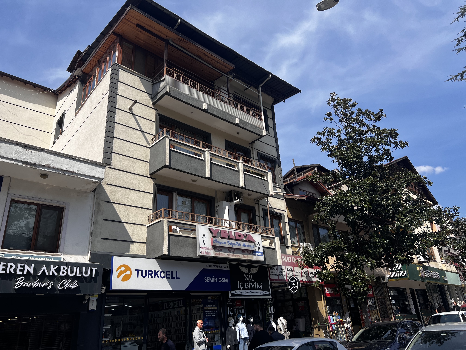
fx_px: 350
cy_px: 175
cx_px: 233
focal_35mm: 26
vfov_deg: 53.1
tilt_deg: +24.3
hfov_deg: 67.3
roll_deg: +4.5
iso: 50
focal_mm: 5.7
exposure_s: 1/4444
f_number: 1.5
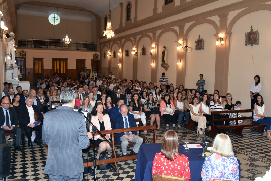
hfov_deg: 57.2
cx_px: 136
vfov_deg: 40.0
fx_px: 248
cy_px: 90
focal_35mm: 33
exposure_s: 1/60
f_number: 5
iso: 800
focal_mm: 22
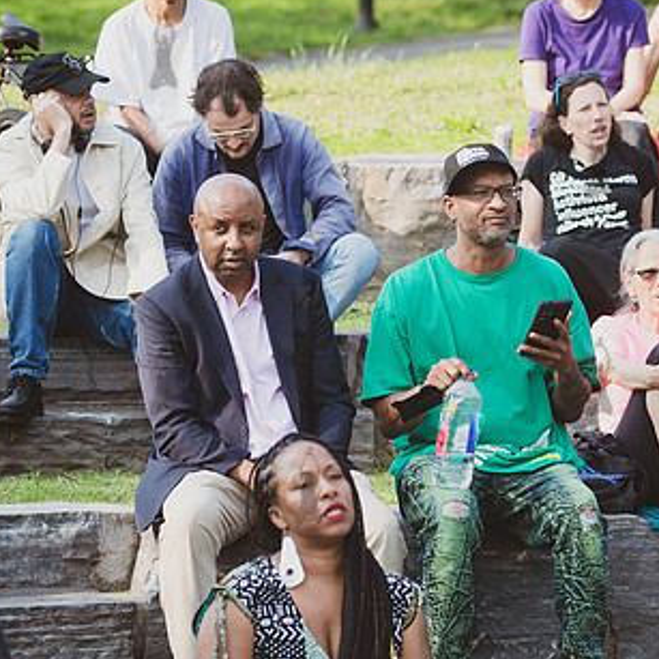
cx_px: 506
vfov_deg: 6.9
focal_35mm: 252
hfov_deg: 6.9
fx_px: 5428
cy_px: 334
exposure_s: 1/400
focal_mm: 135
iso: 200
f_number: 4.5
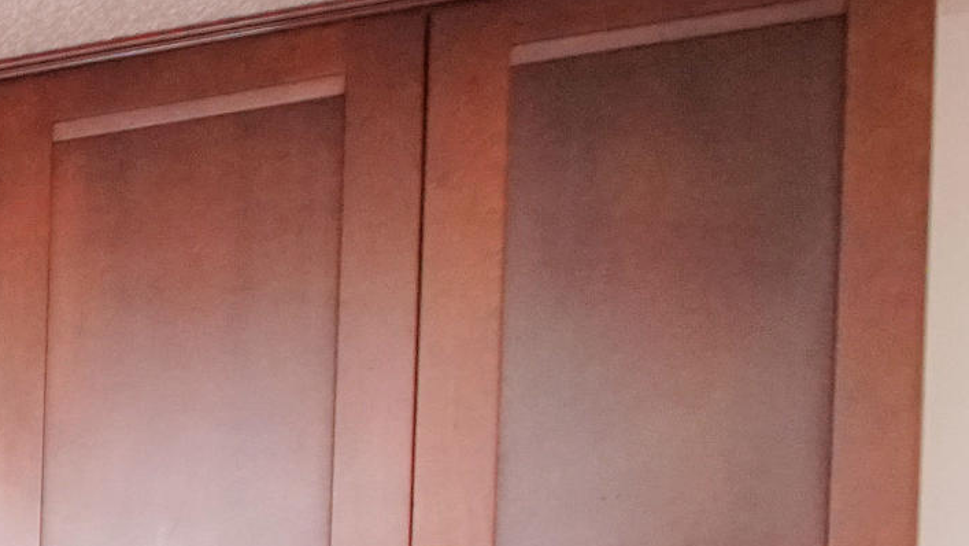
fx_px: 2056
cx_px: -1054
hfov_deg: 17.4
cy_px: 1182
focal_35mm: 80
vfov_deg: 12.7
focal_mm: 12
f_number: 4.5
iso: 3200
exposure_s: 1/160
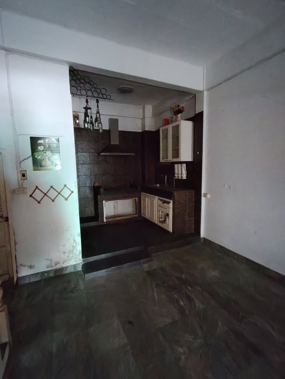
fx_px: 187
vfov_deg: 91.0
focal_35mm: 17
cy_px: 190
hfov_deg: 74.7
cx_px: 142
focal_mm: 1.43
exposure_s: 1/12.5
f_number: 2.2
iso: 5968
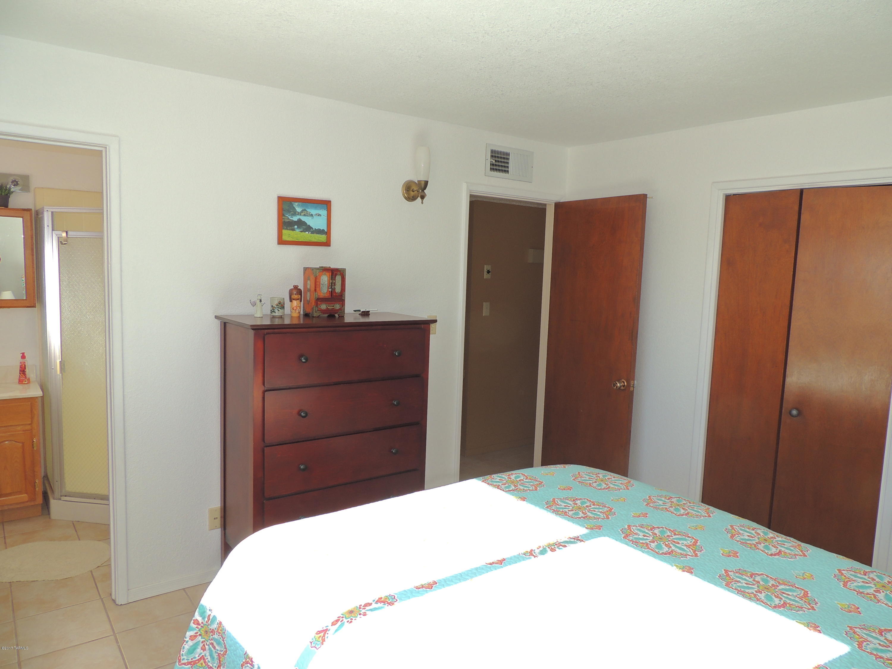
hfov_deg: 71.6
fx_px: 618
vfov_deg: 56.8
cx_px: 446
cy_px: 334
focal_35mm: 24
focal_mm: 4.3
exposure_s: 1/100
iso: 100
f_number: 3
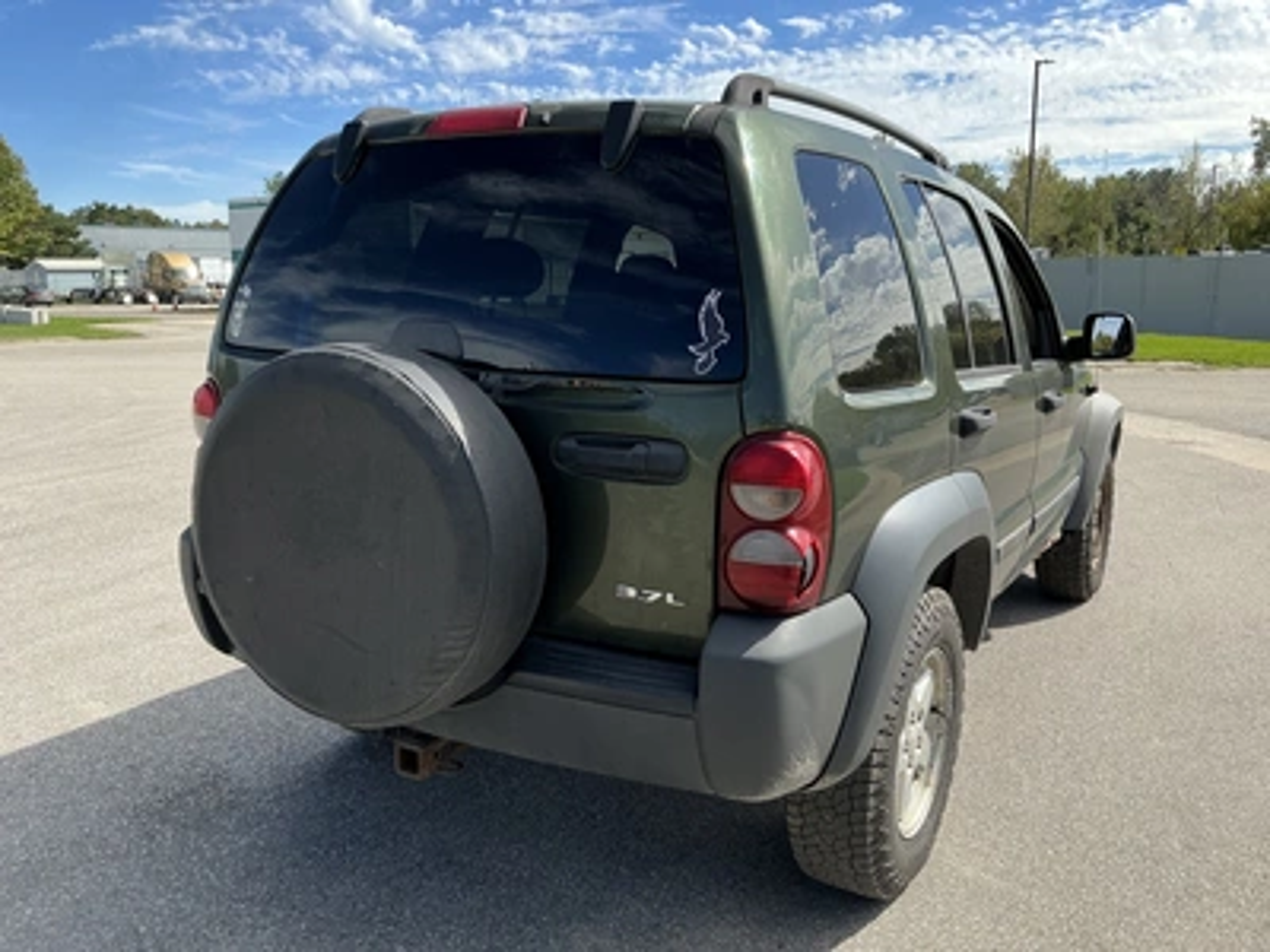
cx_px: 635
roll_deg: +0.9
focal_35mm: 28
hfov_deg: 63.4
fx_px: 1027
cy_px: 476
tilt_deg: -9.5
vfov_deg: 49.7
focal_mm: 3
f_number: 1.8
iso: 25
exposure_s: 1/1279
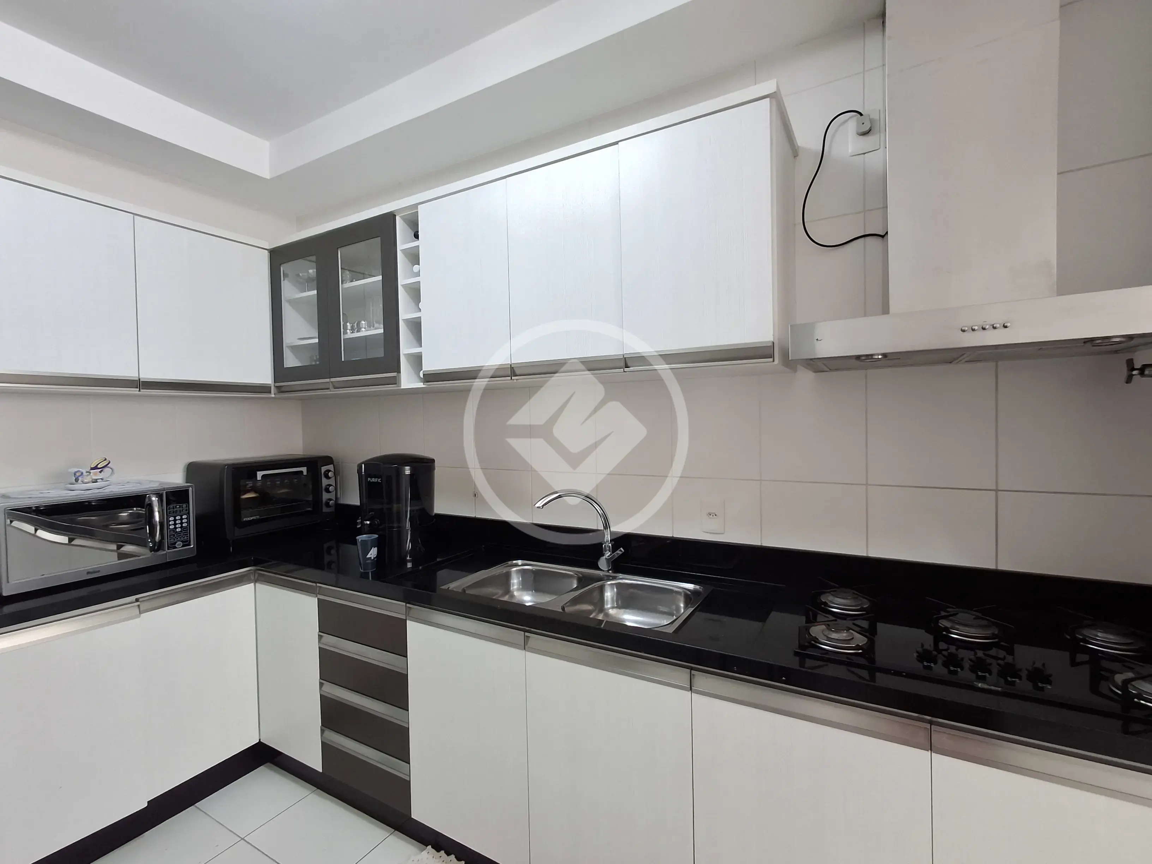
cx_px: 576
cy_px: 432
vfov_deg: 78.1
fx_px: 532
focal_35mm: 16
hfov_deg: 94.5
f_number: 2.2
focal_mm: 1.64
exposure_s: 1/40
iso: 64
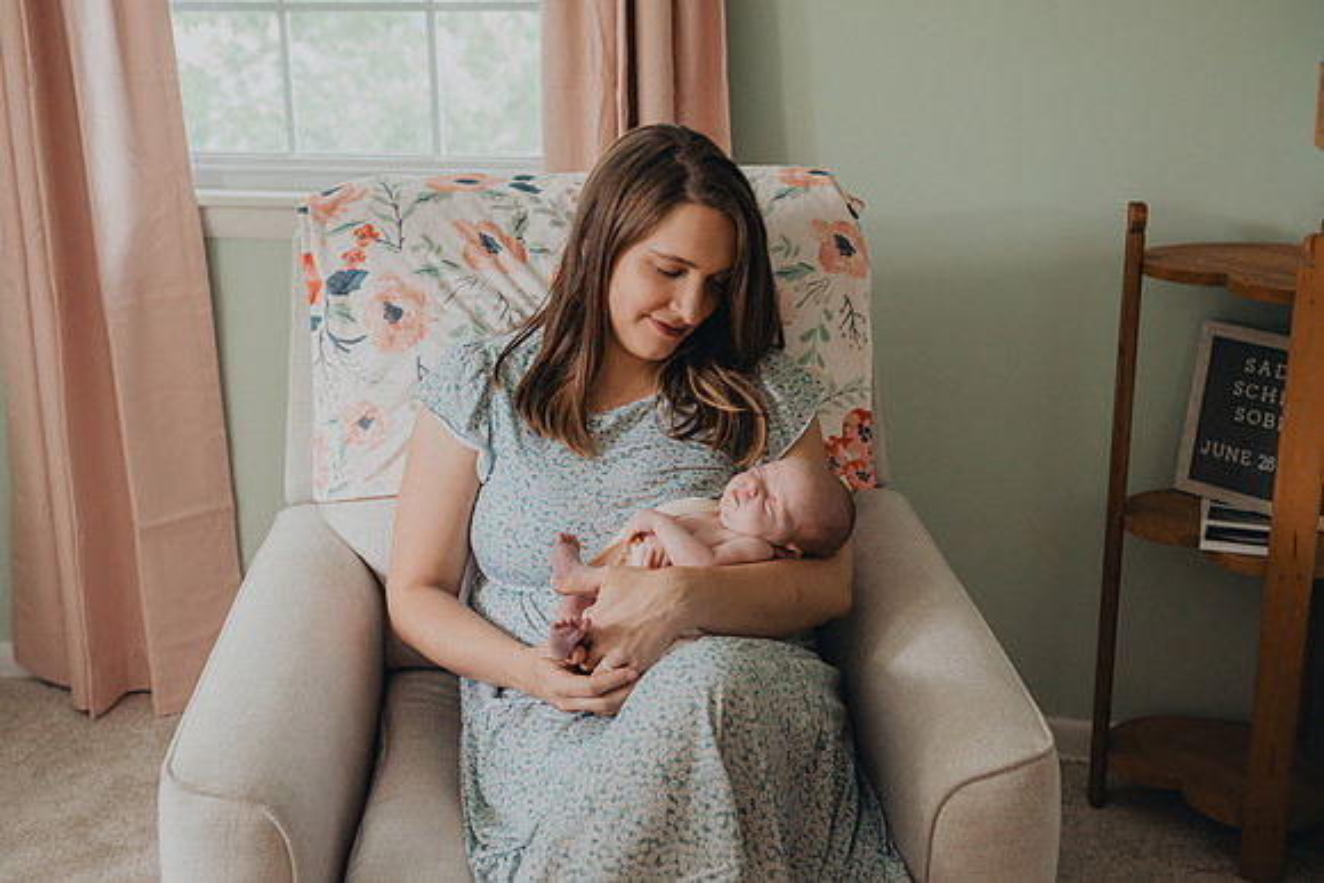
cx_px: 614
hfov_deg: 38.5
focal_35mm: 52
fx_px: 1896
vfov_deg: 26.2
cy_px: 410
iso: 2500
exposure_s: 1/80
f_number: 3.5
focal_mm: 48
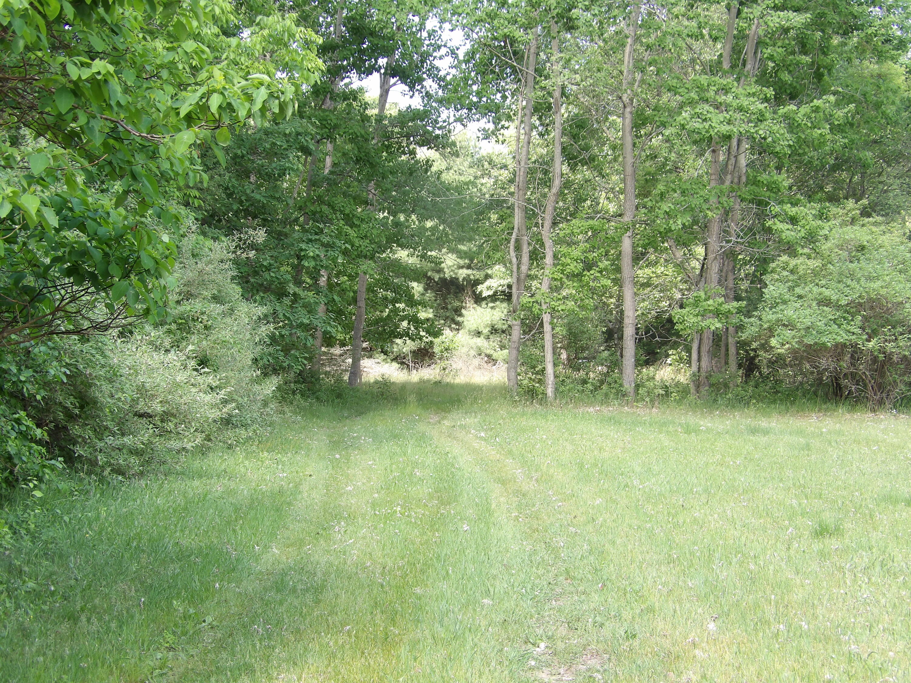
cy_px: 342
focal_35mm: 72
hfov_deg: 27.0
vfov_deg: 20.4
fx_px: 1895
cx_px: 456
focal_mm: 13
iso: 116
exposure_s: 1/100
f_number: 4.1
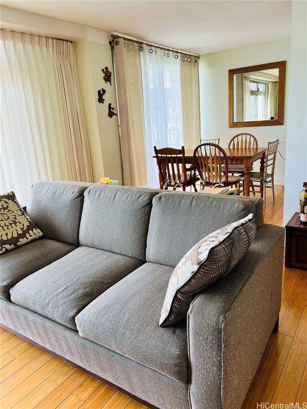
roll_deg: +4.2
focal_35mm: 26
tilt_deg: -15.3
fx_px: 307
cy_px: 204
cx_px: 154
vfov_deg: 67.3
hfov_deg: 53.1
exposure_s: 1/121
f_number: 1.5
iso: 50
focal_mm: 5.7
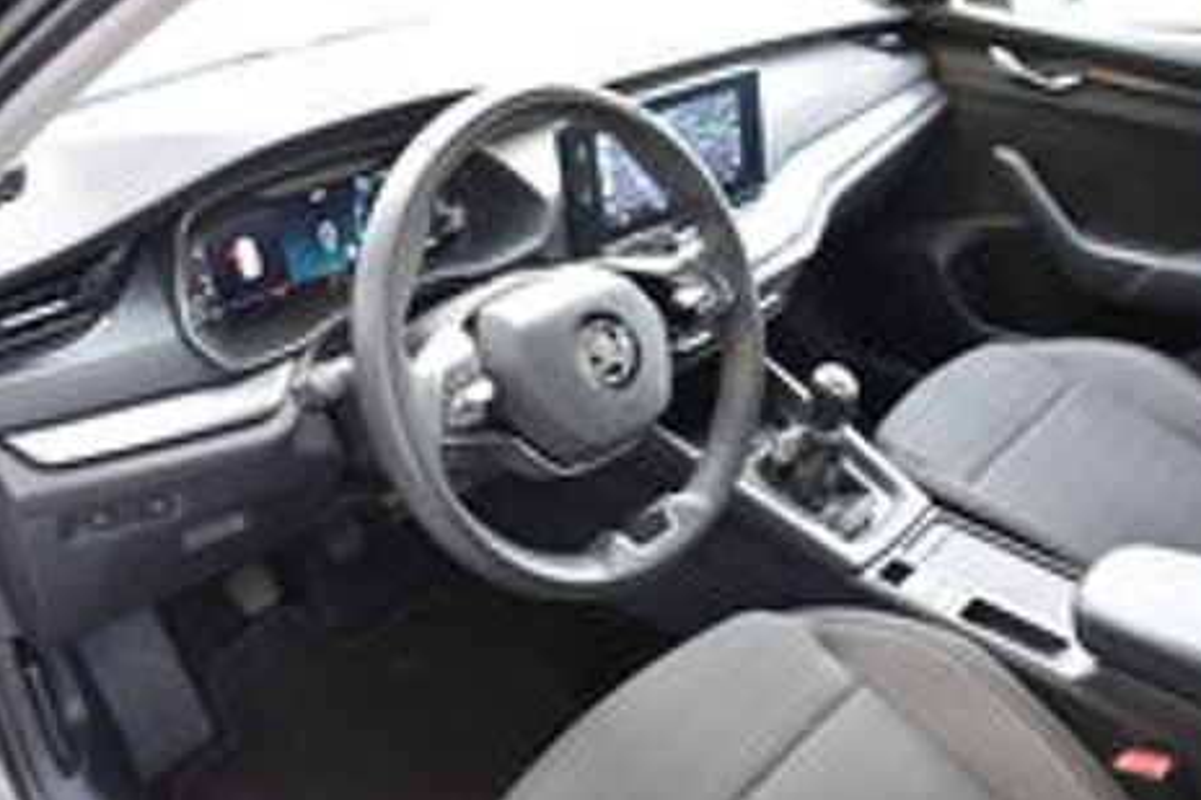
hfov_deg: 60.3
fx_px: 1034
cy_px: 397
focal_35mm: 31
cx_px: 616
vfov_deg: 42.3
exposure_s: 1/60
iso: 1000
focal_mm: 20
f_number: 3.5
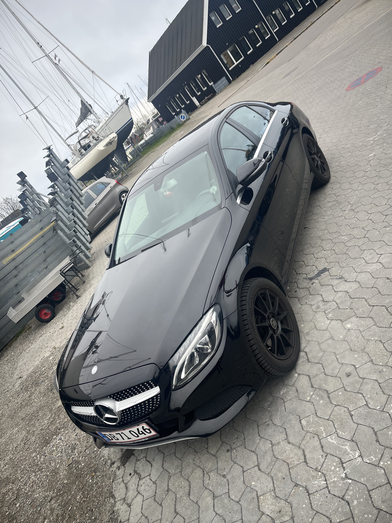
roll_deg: +39.6
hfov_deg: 53.1
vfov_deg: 67.3
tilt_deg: -18.6
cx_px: 196
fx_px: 393
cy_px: 262
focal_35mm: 26
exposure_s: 1/363
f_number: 1.6
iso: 50
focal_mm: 5.1
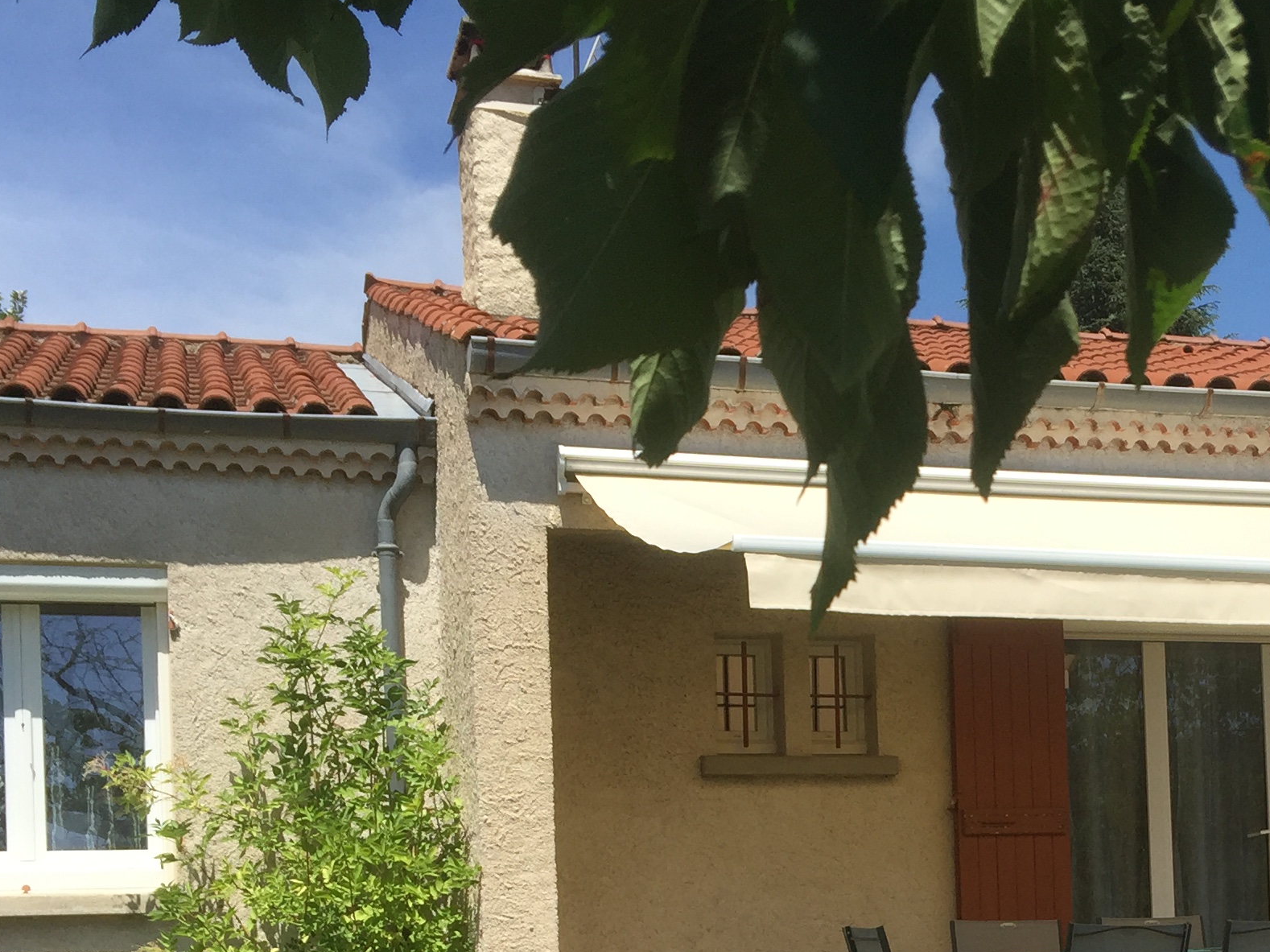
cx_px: 973
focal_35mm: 60
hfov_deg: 31.5
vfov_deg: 23.3
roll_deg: +0.1
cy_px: 975
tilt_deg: +1.9
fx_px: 2201
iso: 32
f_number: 2.2
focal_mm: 4.15
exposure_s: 1/1980
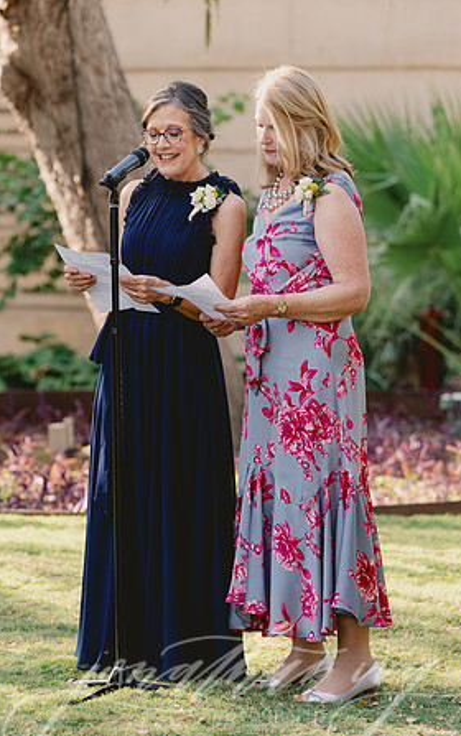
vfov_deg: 10.2
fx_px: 4134
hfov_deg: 6.4
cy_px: 367
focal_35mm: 206
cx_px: 245
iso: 200
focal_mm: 134
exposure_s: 1/250
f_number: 3.5
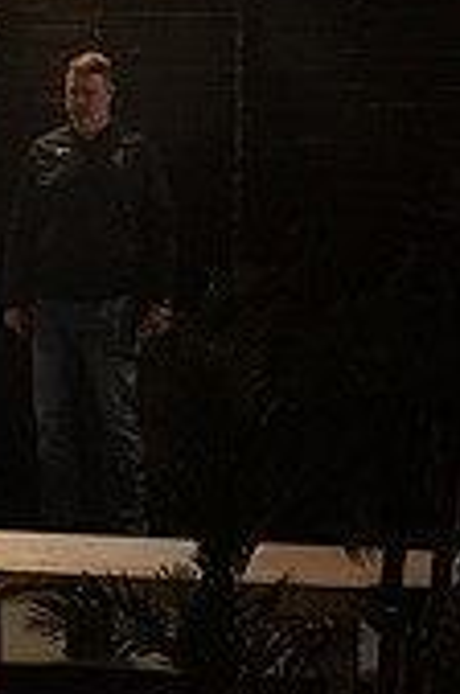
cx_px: -706
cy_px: 468
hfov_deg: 2.0
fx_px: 12894
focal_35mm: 670
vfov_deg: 3.1
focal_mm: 195
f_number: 6.3
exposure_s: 1/160
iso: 10000
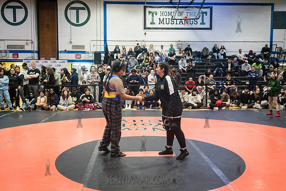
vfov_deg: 37.1
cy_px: 96
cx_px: 141
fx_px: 284
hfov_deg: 53.5
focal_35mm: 36
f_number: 4
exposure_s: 1/400
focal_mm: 35
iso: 8000
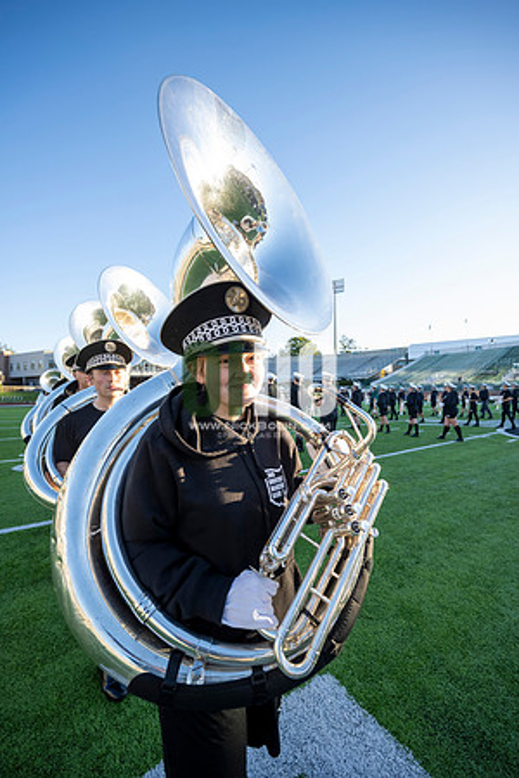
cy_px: 389
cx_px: 260
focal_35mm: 14
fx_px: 303
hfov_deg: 81.2
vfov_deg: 104.3
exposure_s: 1/500
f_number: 4
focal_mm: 14
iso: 320
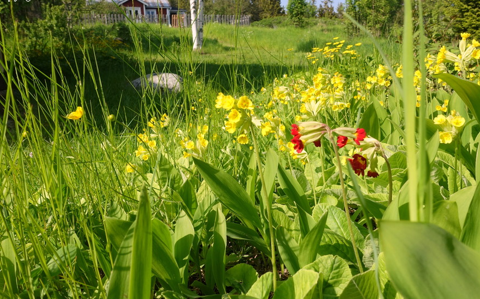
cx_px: 239
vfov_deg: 49.2
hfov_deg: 72.6
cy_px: 146
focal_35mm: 25
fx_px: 327
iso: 125
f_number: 5.6
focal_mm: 8.8
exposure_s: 1/320
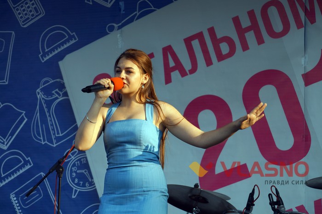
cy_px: 107
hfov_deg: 16.1
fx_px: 1139
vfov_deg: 10.7
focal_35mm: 128
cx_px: 161
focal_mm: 85
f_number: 5.6
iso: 100
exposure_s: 1/160
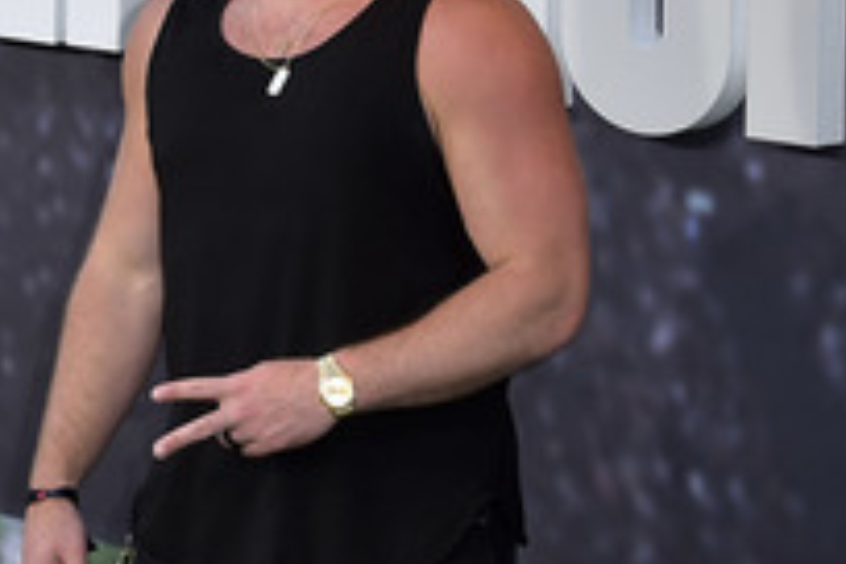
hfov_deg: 15.9
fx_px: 3008
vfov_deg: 10.7
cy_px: 70
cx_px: 224
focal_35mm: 128
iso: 320
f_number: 6.3
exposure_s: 1/250
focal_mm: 58
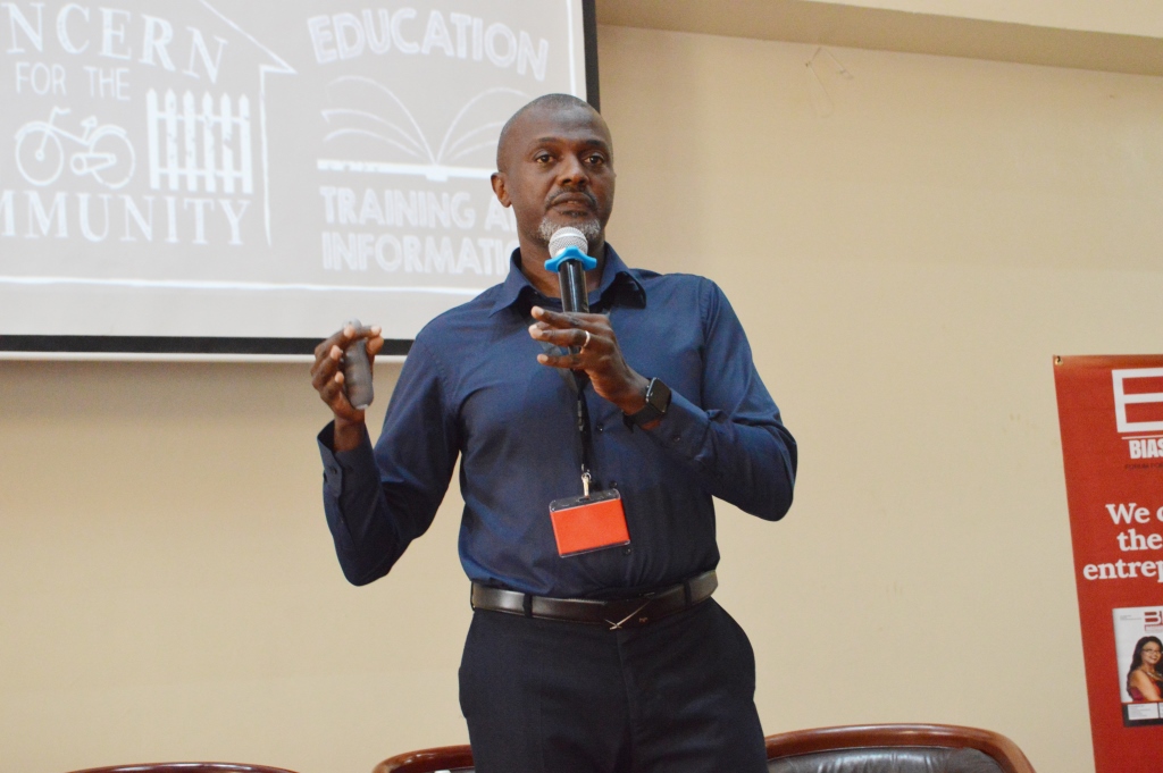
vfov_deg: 16.5
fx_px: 2663
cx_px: 582
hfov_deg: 24.6
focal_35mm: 82
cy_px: 386
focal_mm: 55
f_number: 5.6
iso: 2800
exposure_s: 1/60
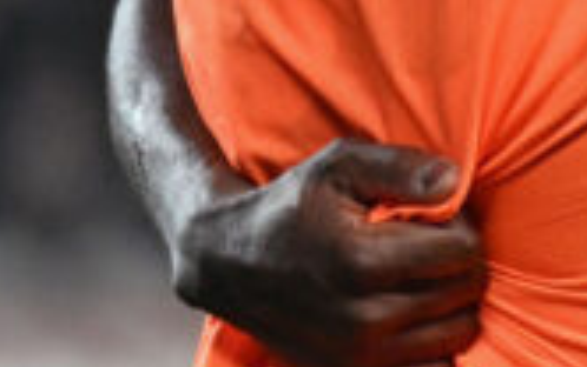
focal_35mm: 1475
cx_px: 1627
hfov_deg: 1.4
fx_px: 23613
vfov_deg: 0.9
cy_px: -342
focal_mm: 200
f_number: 2.8
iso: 2000
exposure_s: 1/1000
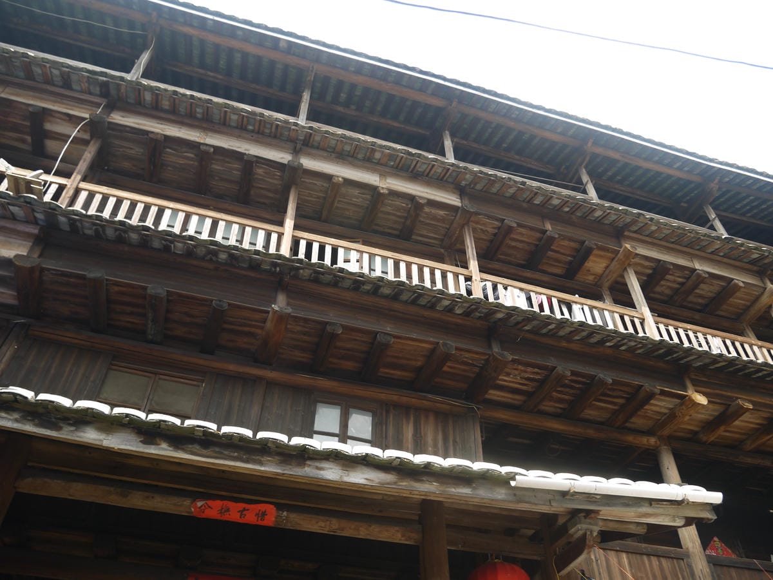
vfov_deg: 49.7
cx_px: 386
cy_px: 290
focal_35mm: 28
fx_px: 625
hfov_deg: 63.4
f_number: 4.5
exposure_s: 1/200
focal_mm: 14
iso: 160
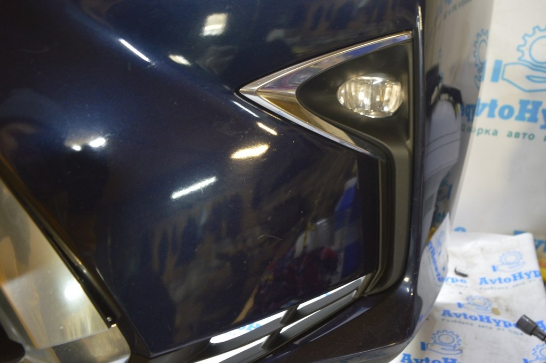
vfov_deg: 43.5
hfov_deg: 62.0
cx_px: 273
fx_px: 455
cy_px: 182
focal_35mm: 30
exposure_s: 1/8
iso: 400
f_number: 5.6
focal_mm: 20
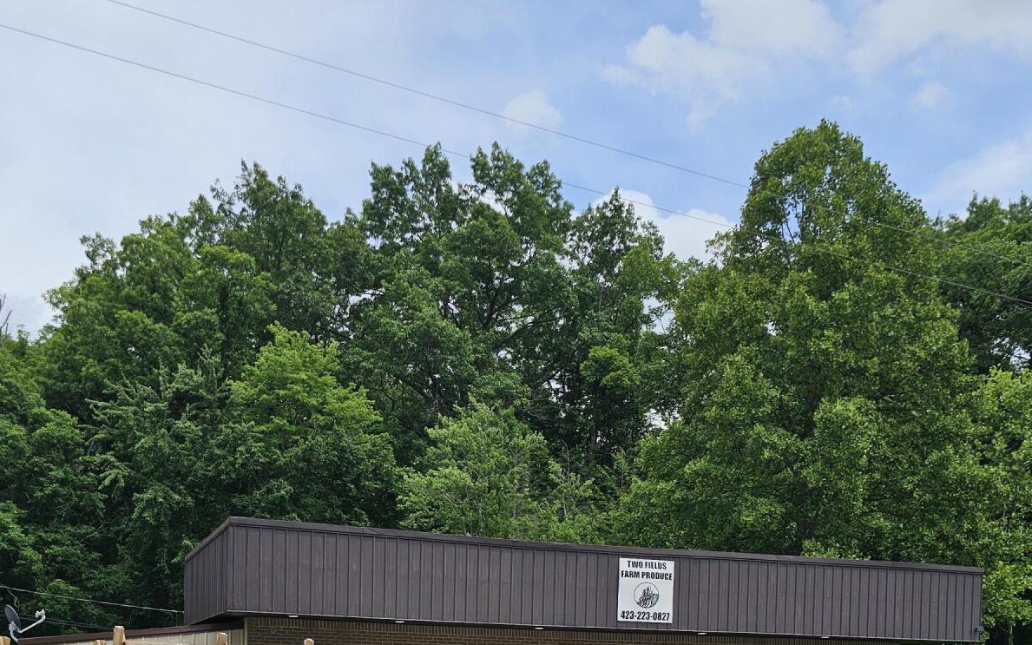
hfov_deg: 48.2
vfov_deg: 27.8
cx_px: 481
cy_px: 751
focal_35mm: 41
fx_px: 1153
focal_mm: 6.3
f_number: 1.7
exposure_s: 1/937
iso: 10
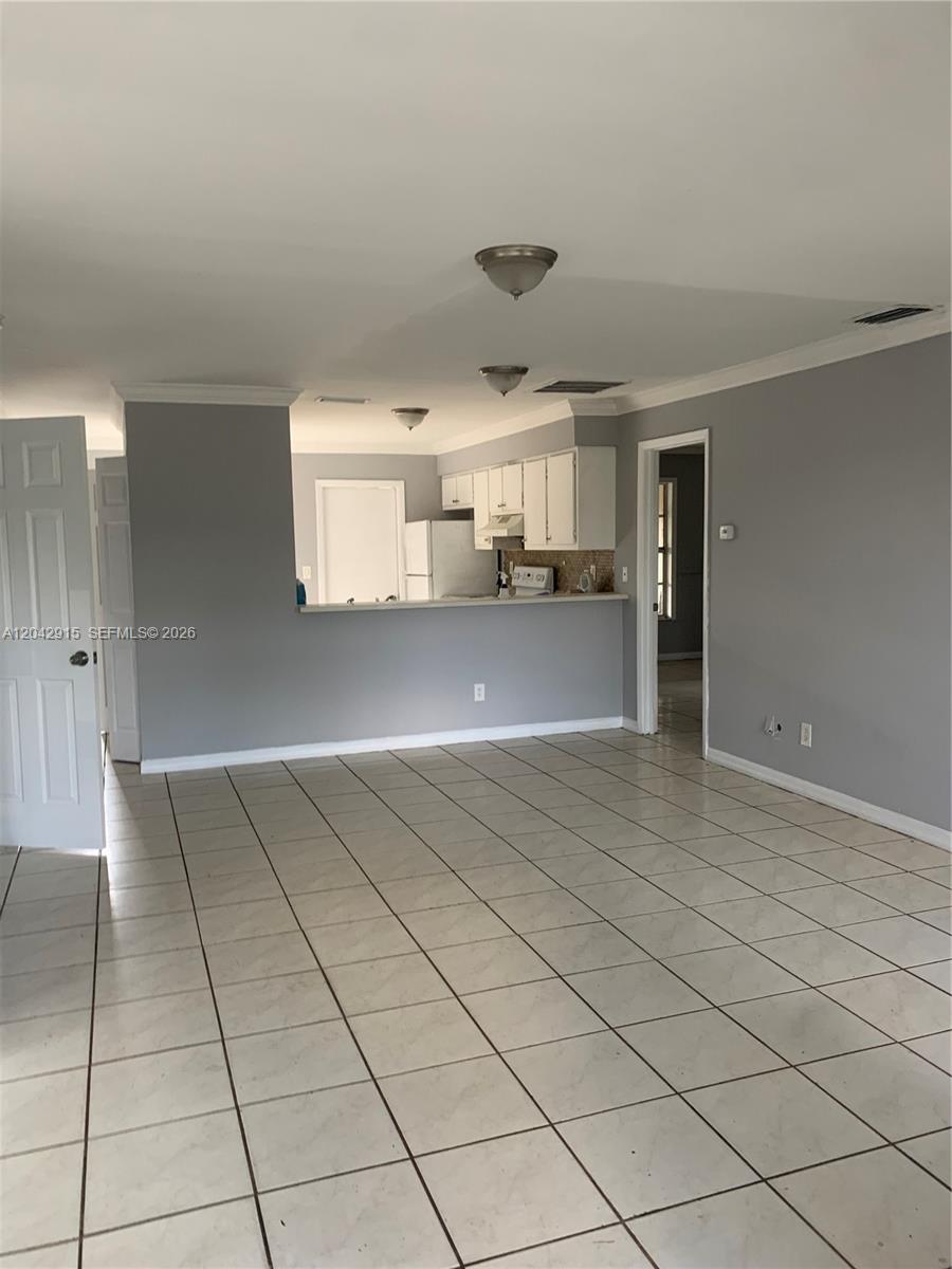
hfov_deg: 53.1
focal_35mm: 26
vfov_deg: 67.3
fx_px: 953
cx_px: 476
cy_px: 634
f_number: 1.8
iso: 100
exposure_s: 1/60
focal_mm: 4.25
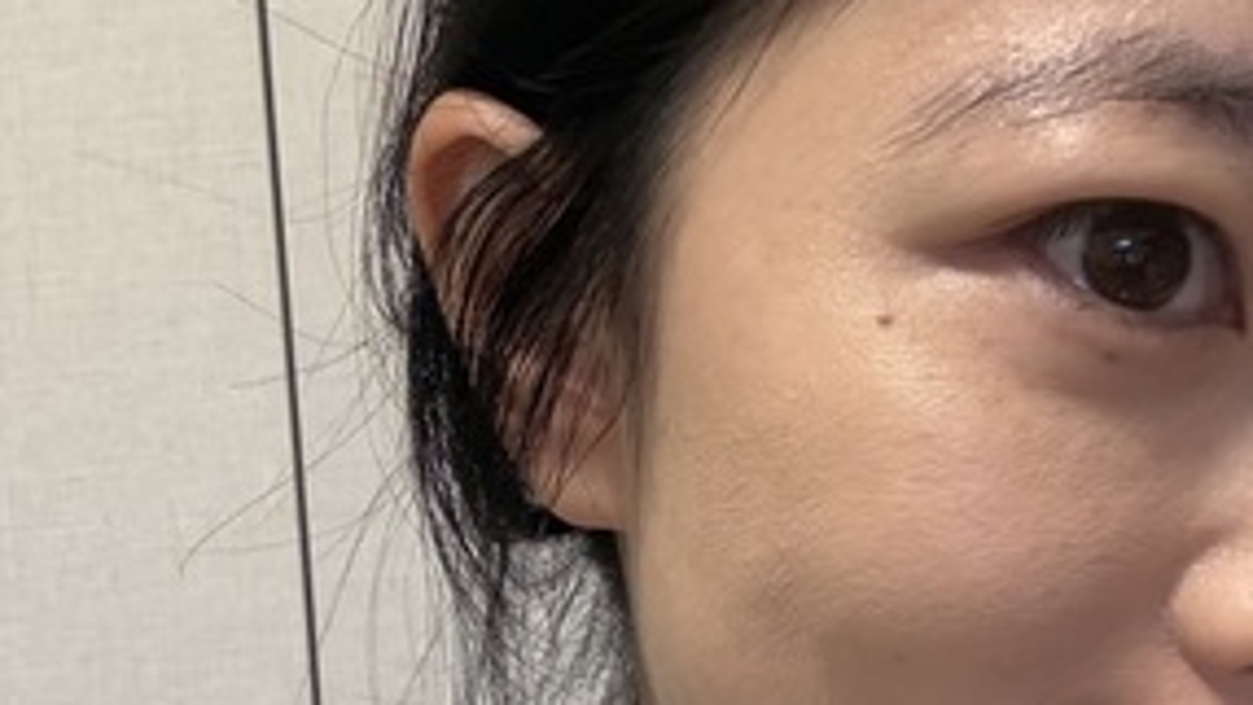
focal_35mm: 57
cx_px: 889
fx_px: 1894
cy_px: 679
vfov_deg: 20.5
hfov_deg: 36.0
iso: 160
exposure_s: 1/60
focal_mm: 2.69
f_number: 1.9
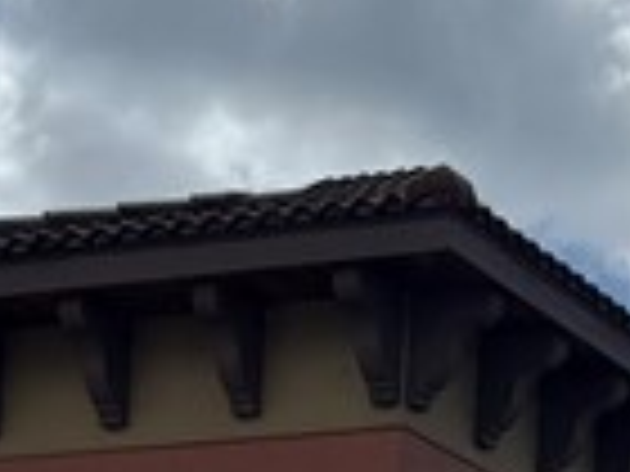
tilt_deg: +5.4
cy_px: 1029
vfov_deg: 8.0
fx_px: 3203
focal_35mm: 176
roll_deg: -2.5
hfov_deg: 11.1
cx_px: 662
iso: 80
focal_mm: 6.76
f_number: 1.78
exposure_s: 1/9091
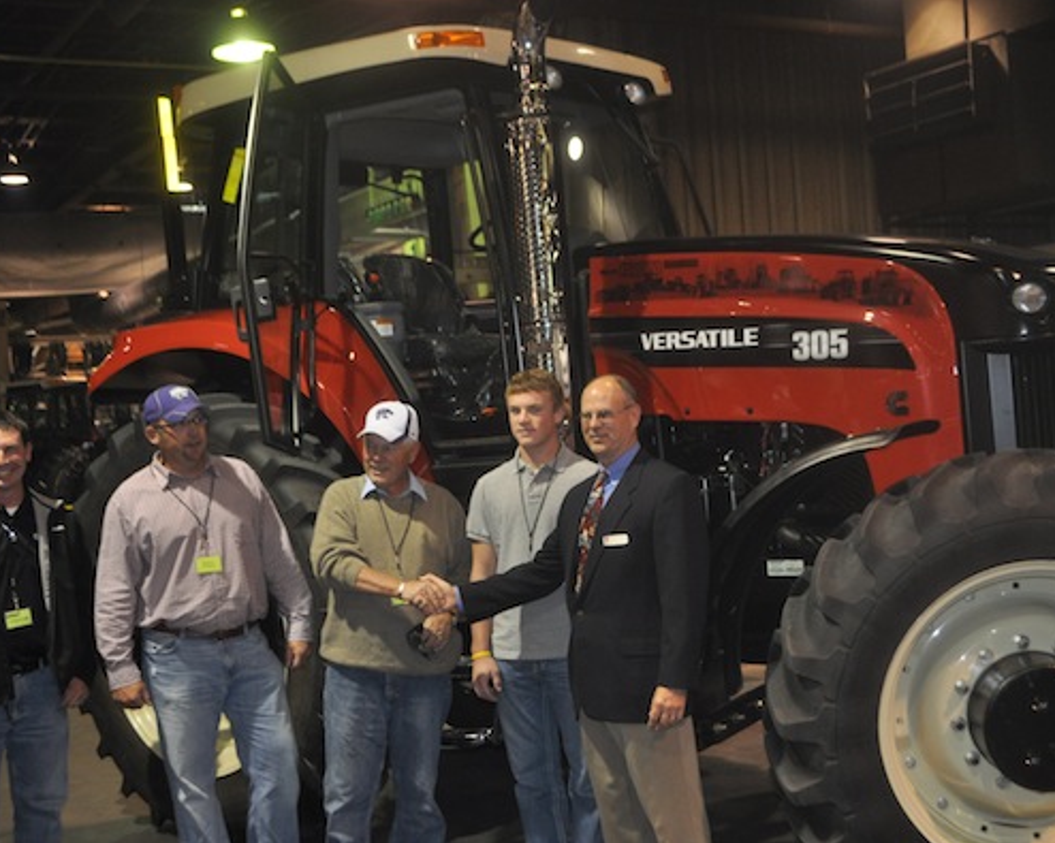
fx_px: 1547
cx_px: 545
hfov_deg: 37.6
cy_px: 424
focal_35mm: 50
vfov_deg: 30.5
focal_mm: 29
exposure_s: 1/60
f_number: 4.5
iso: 800
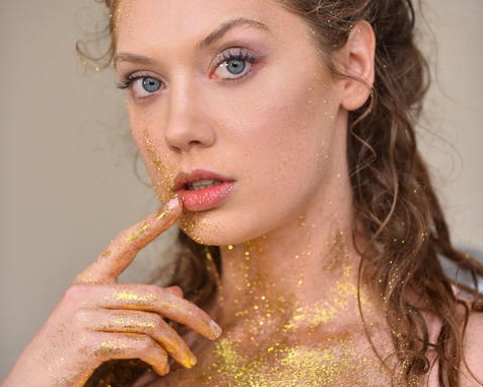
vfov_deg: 10.4
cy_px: 227
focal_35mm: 149
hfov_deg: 12.9
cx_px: 243
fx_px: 2130
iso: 500
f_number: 3.2
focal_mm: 105
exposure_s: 1/160
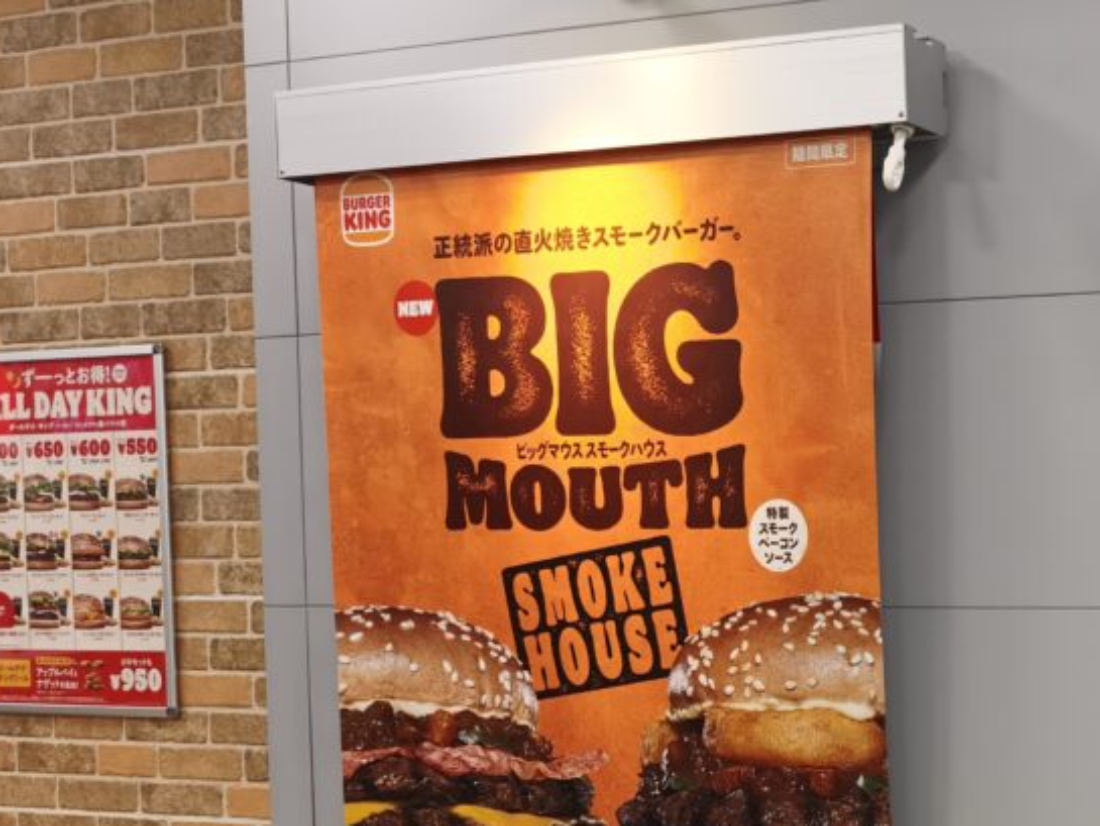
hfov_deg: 31.1
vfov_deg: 26.7
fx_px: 1716
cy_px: 614
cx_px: 1249
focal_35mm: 54
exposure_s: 1/400
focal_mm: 6.45
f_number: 1.62
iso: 200
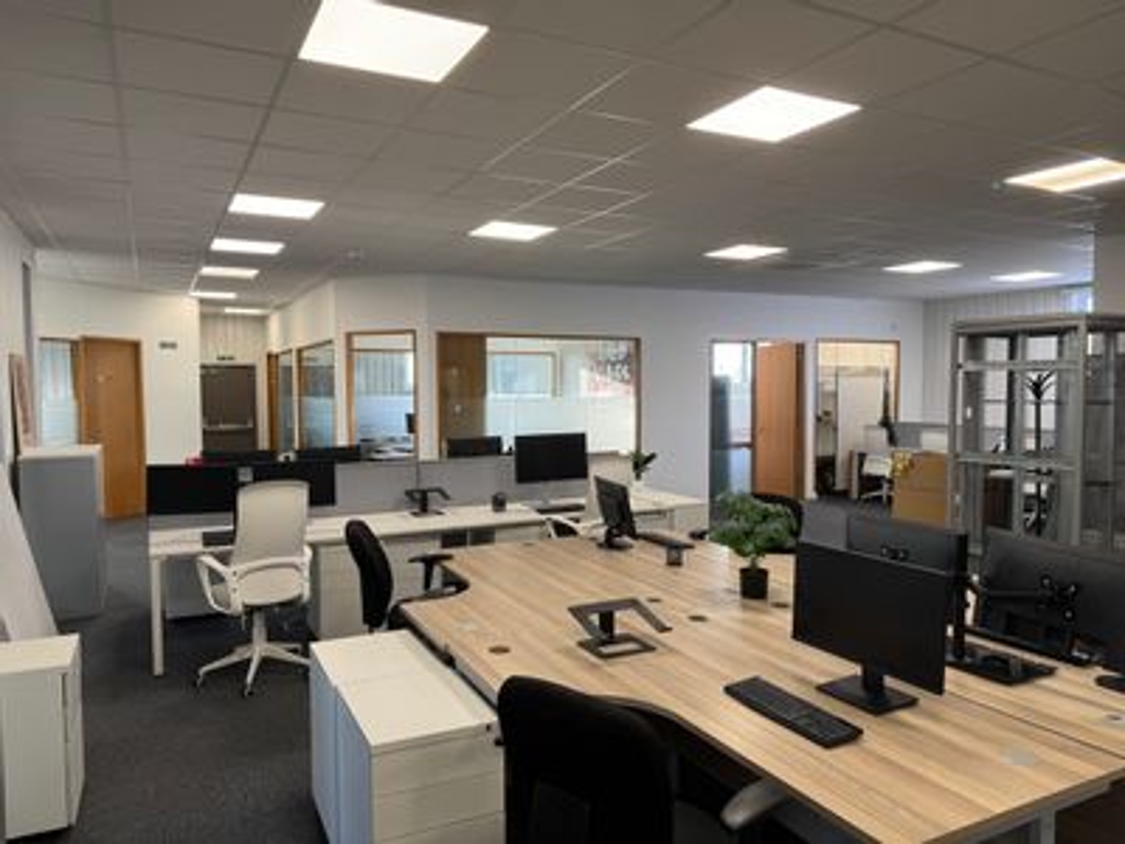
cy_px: 422
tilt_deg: -2.9
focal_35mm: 24
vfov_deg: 56.8
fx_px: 780
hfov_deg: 71.6
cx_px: 562
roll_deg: +0.4
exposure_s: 1/100
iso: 100
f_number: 1.78
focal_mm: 6.76
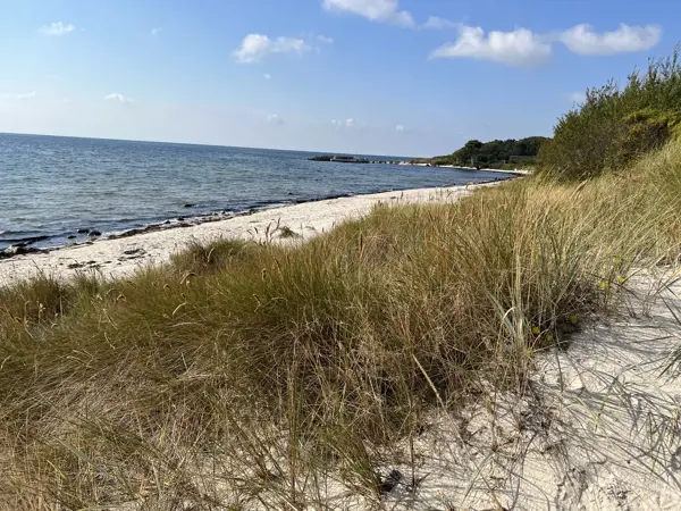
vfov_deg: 53.1
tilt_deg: -10.3
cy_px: 256
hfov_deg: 67.3
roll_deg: -1.8
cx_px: 340
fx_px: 511
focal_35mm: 26
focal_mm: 5.7
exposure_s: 1/5319
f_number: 1.5
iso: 50
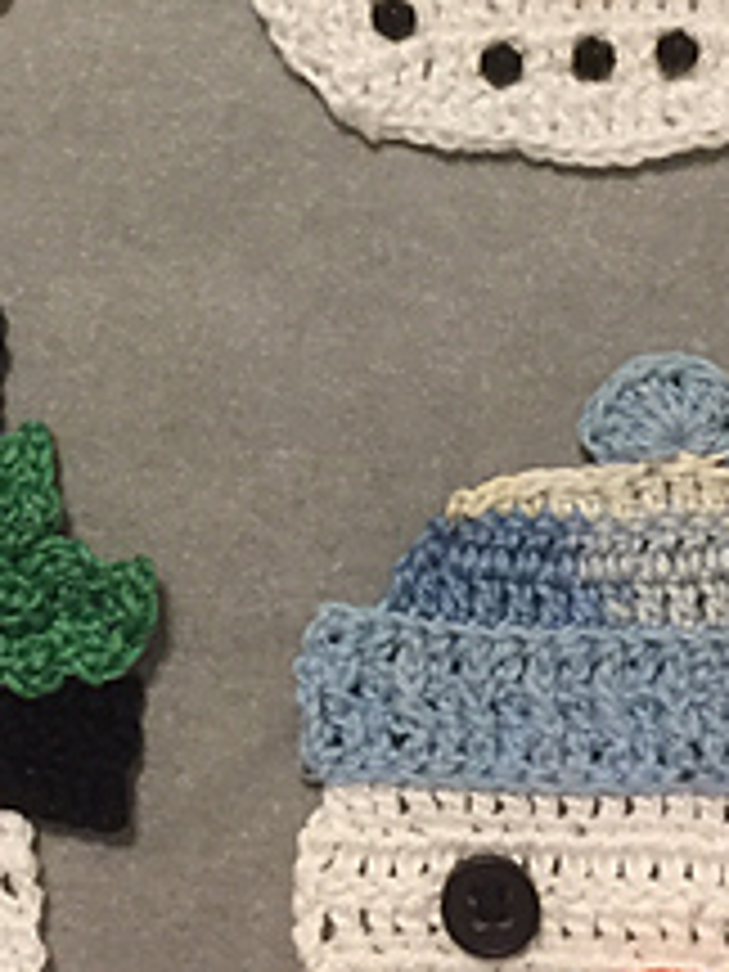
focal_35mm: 86
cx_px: 171
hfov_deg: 17.1
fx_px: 2415
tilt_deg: -83.4
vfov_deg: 22.2
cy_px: 104
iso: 200
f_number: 2.2
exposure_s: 1/30
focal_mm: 4.15
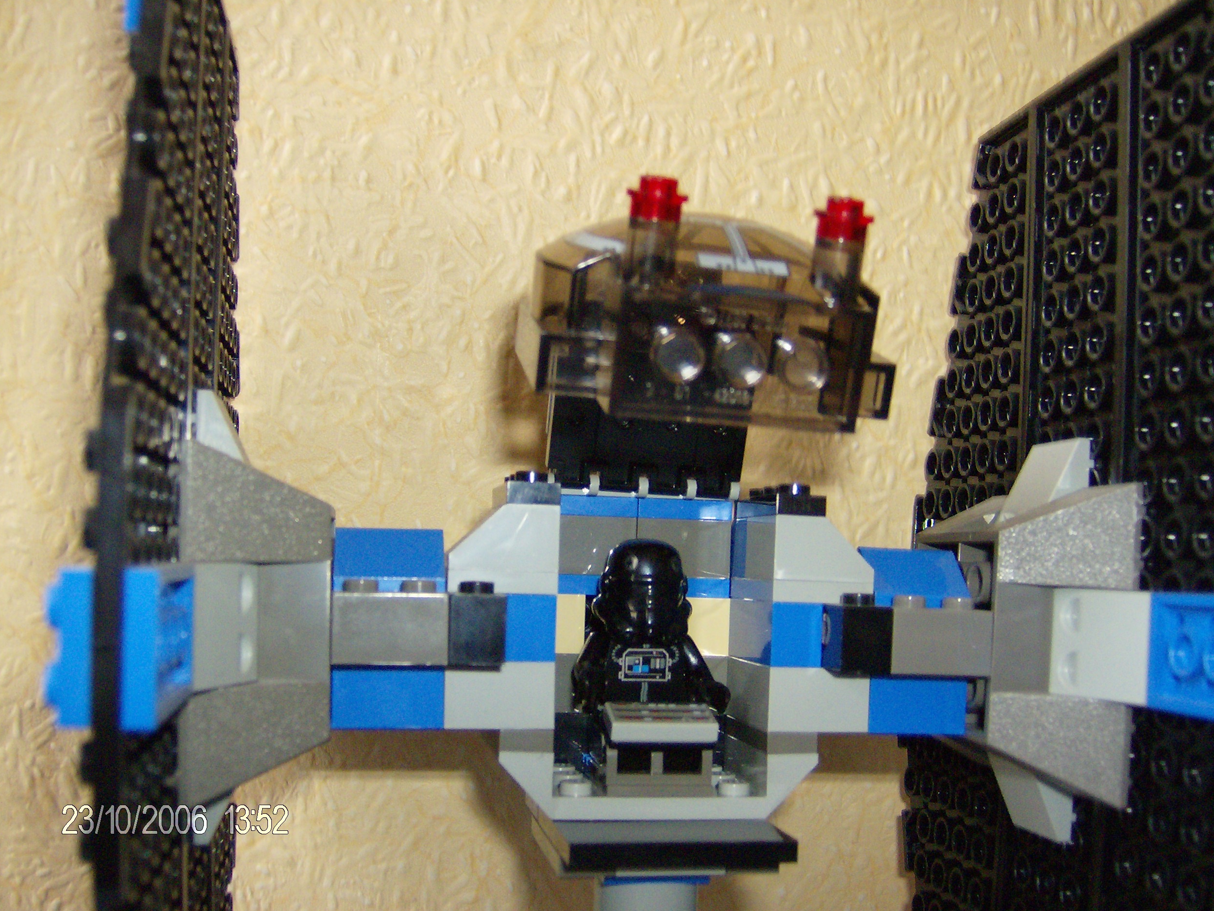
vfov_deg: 38.7
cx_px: 612
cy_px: 460
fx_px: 1298
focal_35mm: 37
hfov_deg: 50.1
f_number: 2.8
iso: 200
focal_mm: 6
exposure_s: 1/60
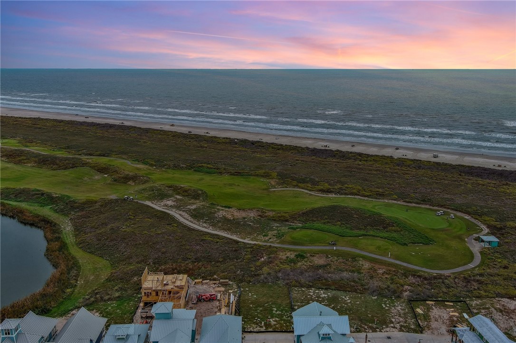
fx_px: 415
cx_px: 258
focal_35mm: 29
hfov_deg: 63.7
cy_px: 172
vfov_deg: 44.9
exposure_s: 1/1000
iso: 100
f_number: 2.8
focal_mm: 10.57
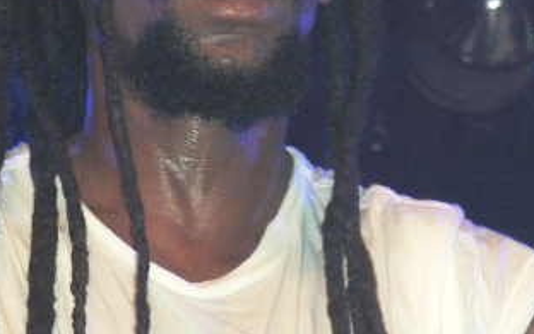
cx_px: 214
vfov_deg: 5.1
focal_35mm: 257
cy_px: 55
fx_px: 3740
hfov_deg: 8.2
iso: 400
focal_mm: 21.6
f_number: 3.2
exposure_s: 1/60
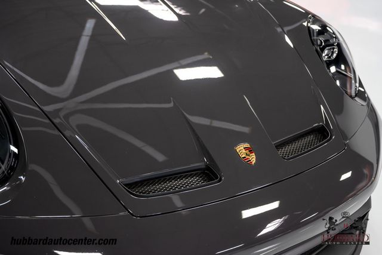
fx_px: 446
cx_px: 191
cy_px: 128
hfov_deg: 46.4
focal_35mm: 42
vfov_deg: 31.9
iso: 800
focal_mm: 42
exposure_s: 1/60
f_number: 4
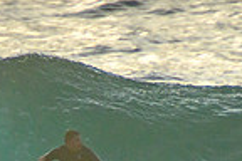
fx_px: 14842
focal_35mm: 2208
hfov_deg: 0.9
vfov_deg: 0.6
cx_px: 162
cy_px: 200
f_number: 5.6
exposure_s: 1/2000
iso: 640
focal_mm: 400
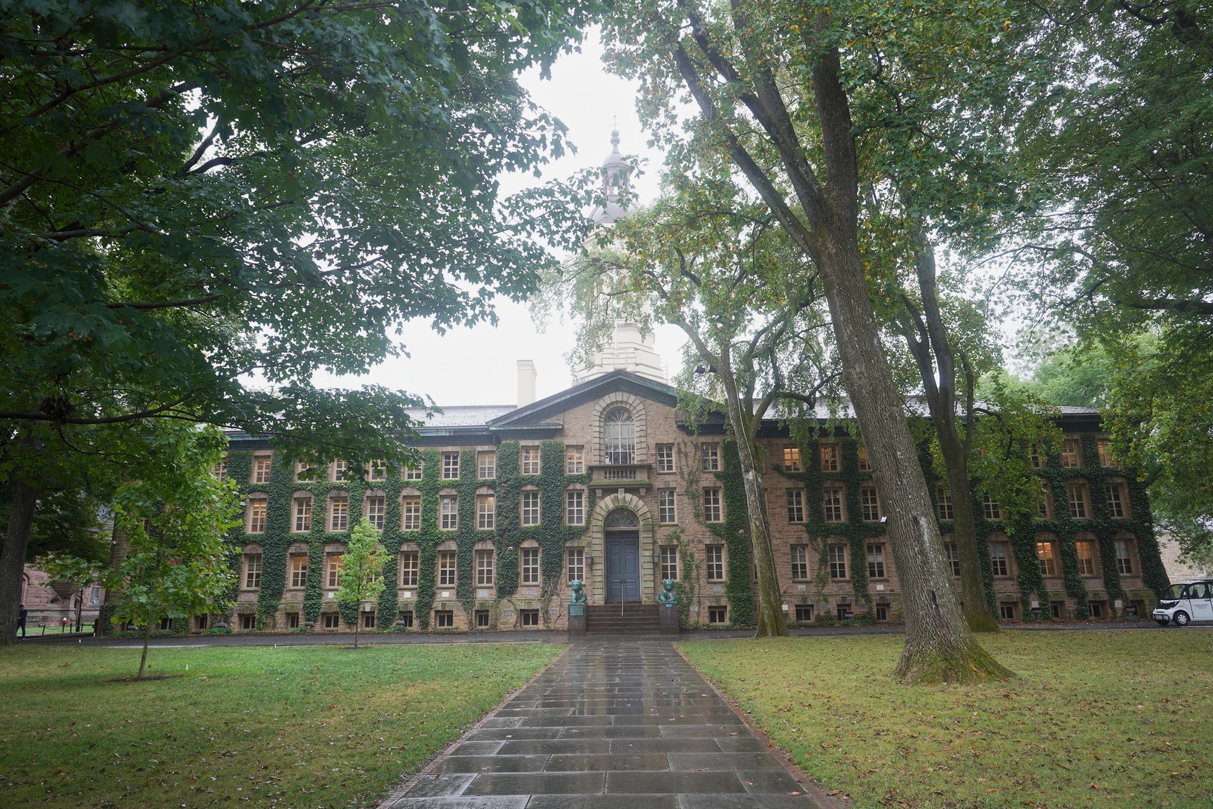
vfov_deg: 53.1
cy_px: 404
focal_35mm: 24
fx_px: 809
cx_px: 606
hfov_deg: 73.7
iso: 100
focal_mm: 24
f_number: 4.5
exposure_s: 1/100
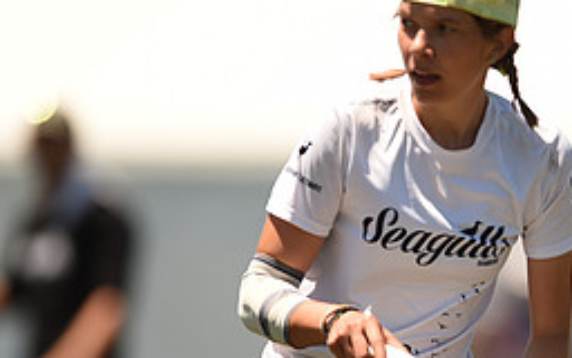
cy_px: 247
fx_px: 14357
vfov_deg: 1.4
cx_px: 436
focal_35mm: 921
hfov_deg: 2.3
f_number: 2.8
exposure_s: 1/1600
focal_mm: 400
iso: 100
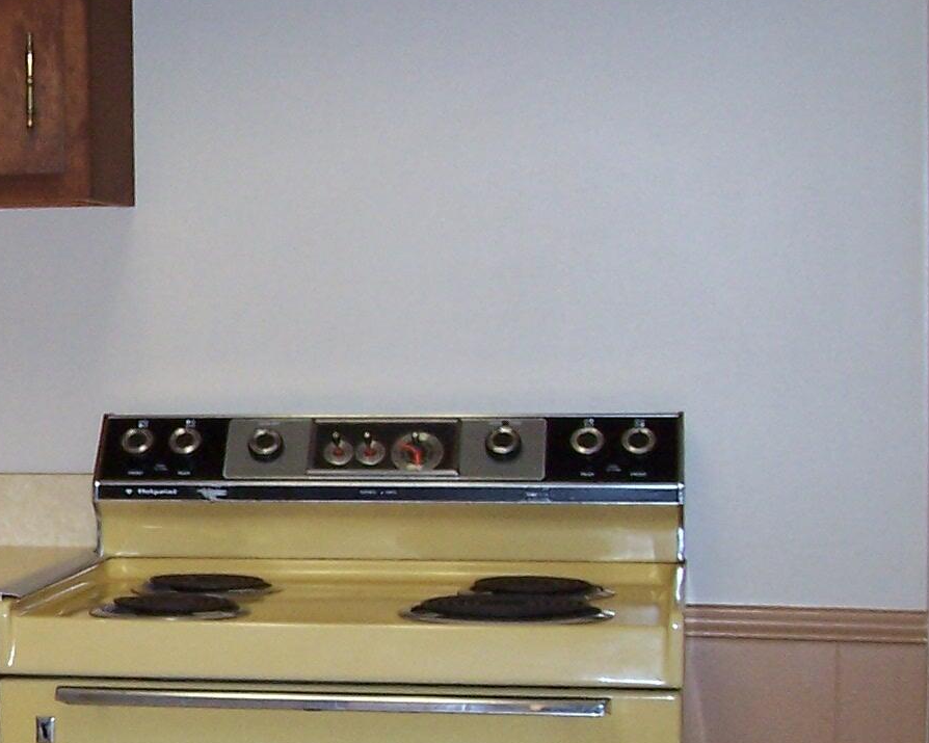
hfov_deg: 18.8
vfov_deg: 16.2
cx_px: -245
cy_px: 484
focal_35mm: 95
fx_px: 2612
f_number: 2.7
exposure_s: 1/60
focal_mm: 5.6
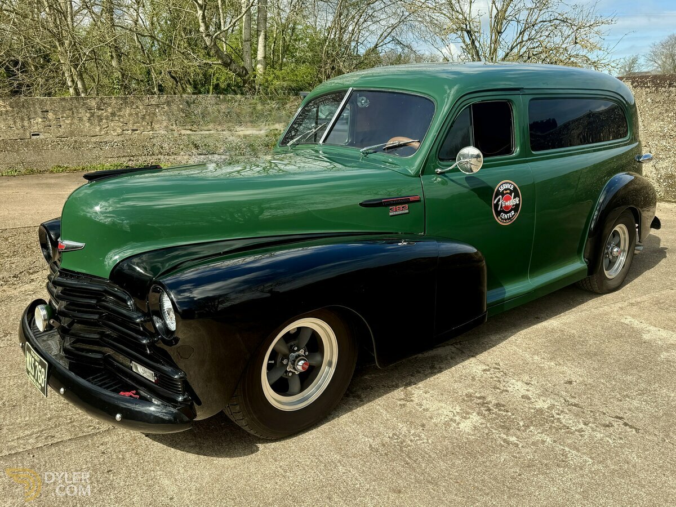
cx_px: 338
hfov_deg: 71.6
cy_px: 254
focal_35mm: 24
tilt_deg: -15.3
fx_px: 469
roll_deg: +0.0
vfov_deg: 56.8
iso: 80
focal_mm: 6.76
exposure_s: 1/1292
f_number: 1.78
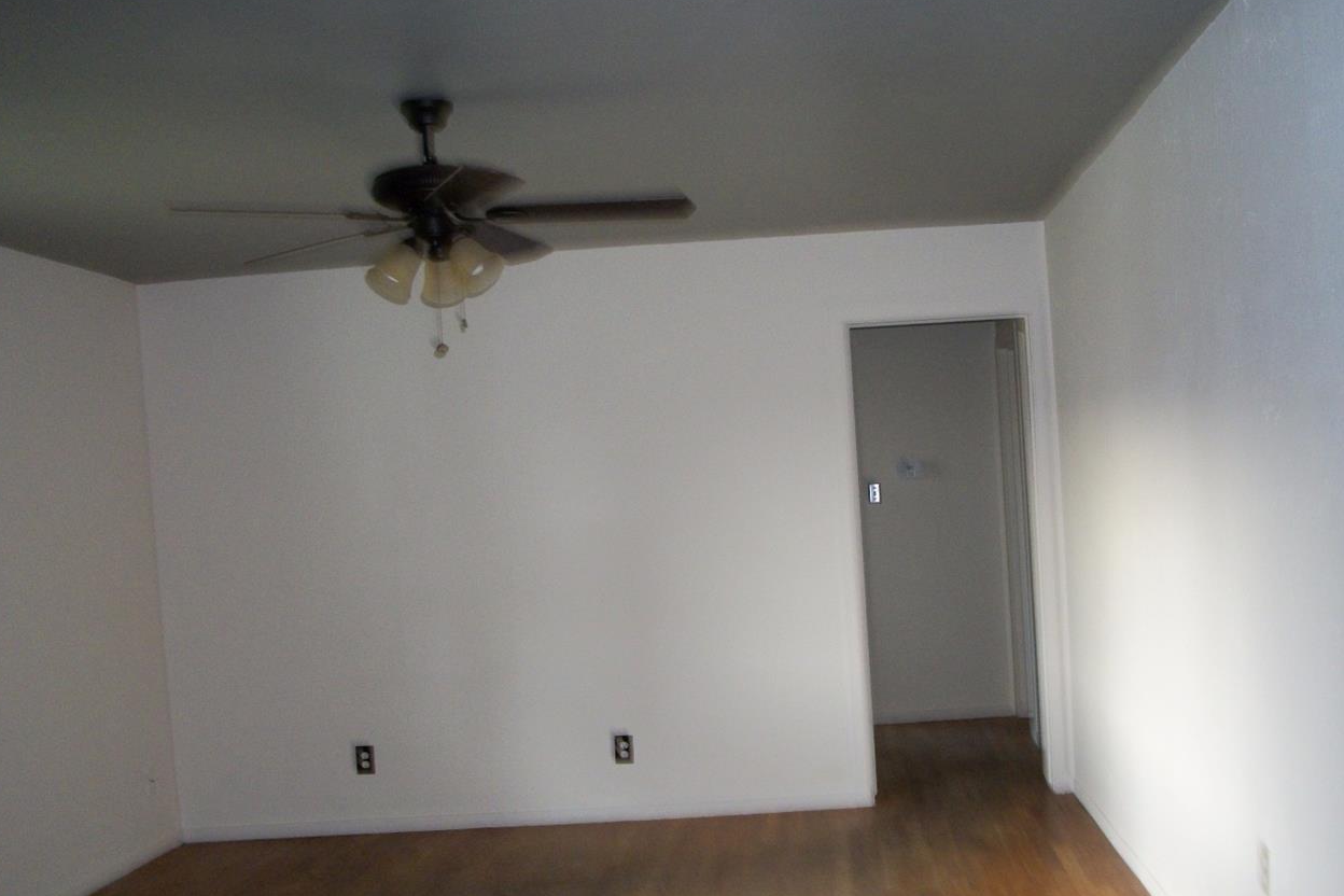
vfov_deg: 33.1
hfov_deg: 48.2
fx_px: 1493
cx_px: 793
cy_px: 590
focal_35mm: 40
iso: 160
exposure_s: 1/30
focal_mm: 5.7
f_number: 2.9
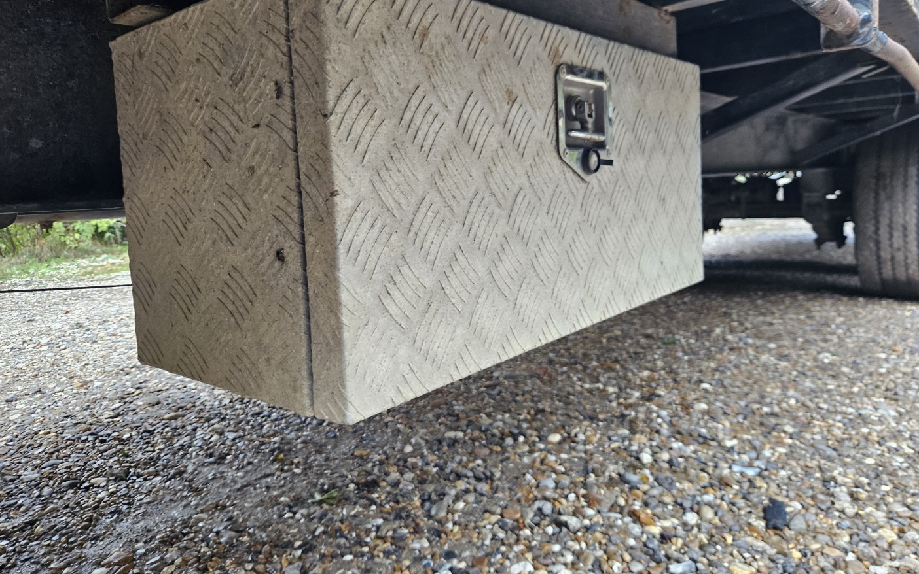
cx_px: 461
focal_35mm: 25
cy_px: 240
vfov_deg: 49.1
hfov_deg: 72.5
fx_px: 626
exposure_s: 1/100
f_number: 1.8
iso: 200
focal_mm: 5.4
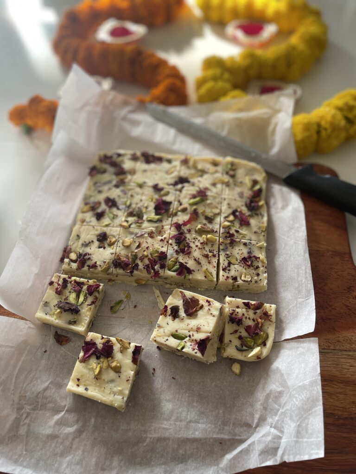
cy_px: 237
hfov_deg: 53.1
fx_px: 357
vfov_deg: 67.3
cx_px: 178
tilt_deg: -56.9
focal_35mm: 26
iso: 32
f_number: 1.6
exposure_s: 1/121
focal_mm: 4.2
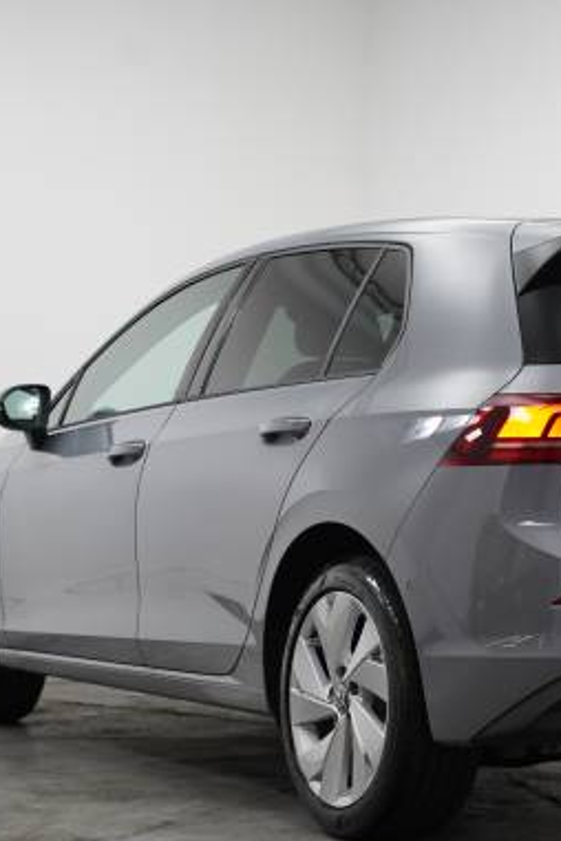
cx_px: 504
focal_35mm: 90
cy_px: 448
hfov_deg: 15.1
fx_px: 2100
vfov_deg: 22.7
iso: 1600
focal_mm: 53.5
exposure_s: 1/160
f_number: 4
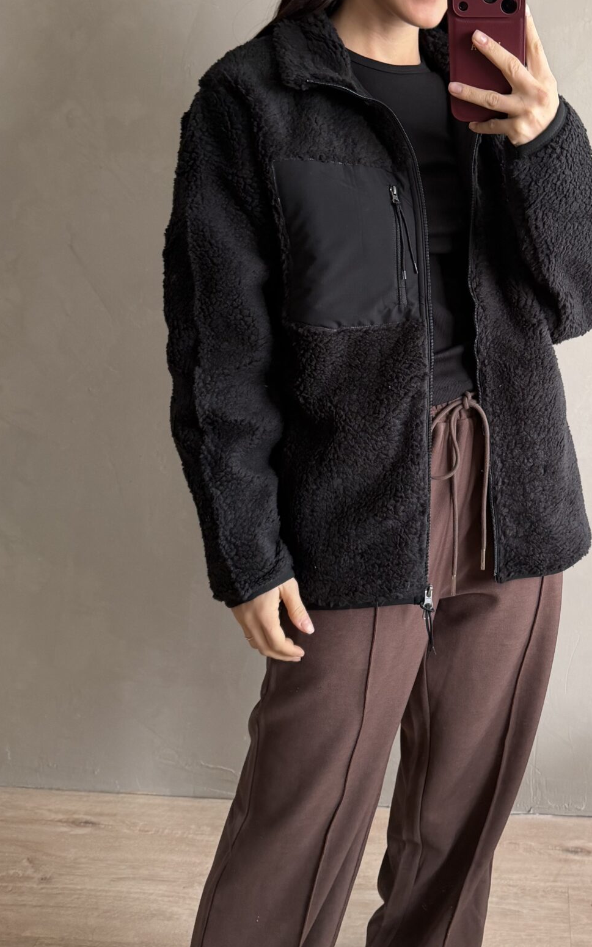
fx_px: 1085
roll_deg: -1.4
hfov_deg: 30.0
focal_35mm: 42
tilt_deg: -25.4
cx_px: 456
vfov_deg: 47.1
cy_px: 415
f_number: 1.78
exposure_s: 1/60
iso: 250
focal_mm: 6.76
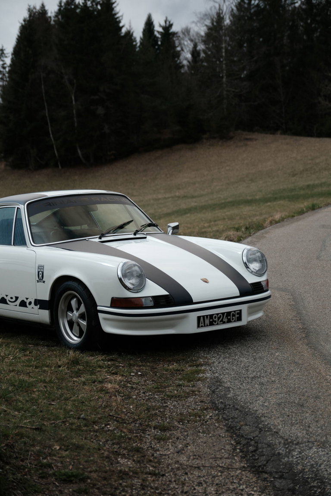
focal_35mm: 83
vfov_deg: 24.5
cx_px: 166
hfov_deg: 16.5
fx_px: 1144
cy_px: 248
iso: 640
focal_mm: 55
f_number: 2.8
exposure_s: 1/4000
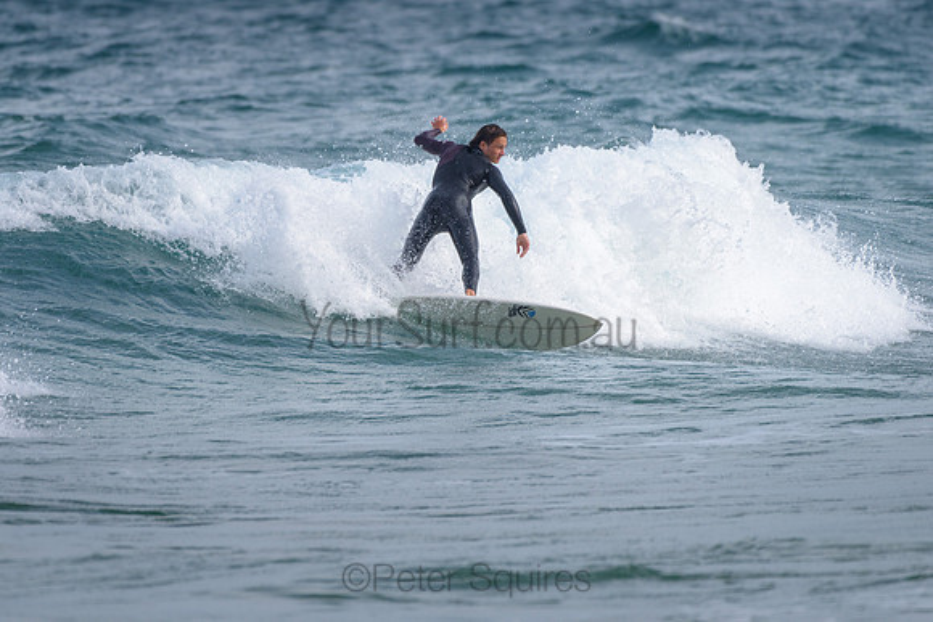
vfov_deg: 2.2
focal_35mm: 613
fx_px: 15883
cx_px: 362
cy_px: 241
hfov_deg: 3.4
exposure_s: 1/2000
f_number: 5.6
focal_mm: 500
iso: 250
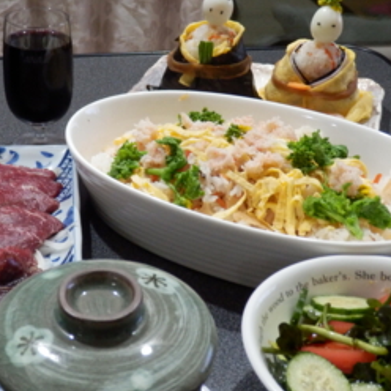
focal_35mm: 57
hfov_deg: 29.6
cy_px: 167
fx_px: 728
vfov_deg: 30.0
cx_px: 104
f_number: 3.7
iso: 800
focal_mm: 7.3
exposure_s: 1/10
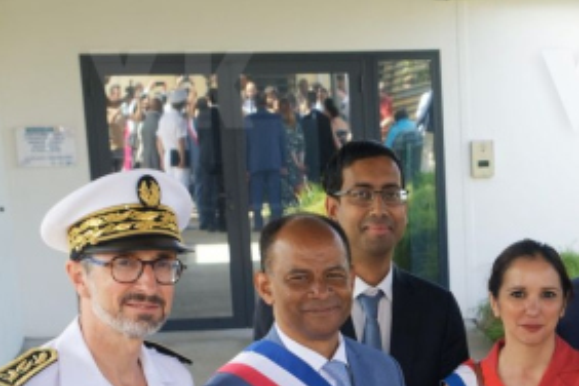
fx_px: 1640
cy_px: 541
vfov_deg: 12.9
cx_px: 624
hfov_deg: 19.3
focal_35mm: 102
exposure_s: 1/250
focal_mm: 24
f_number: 8
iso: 640
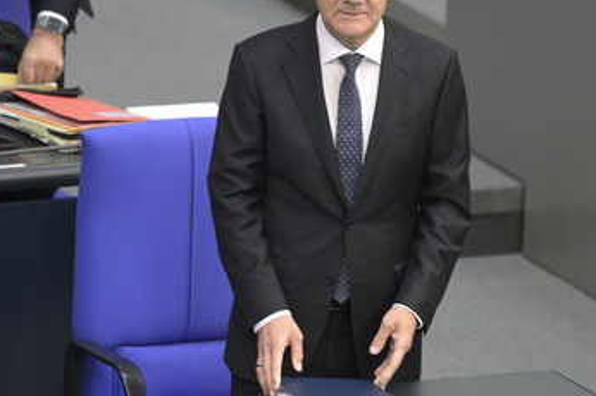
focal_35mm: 469
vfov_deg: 2.9
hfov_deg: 4.4
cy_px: 158
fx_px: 7757
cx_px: 342
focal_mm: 360
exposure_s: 1/320
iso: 10000
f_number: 5.6
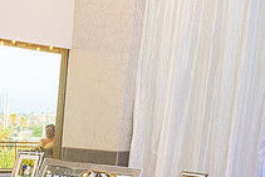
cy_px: 239
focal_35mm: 66
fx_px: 486
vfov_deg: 18.9
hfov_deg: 27.4
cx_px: -39
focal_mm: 24
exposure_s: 1/160
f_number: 3.5
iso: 1600
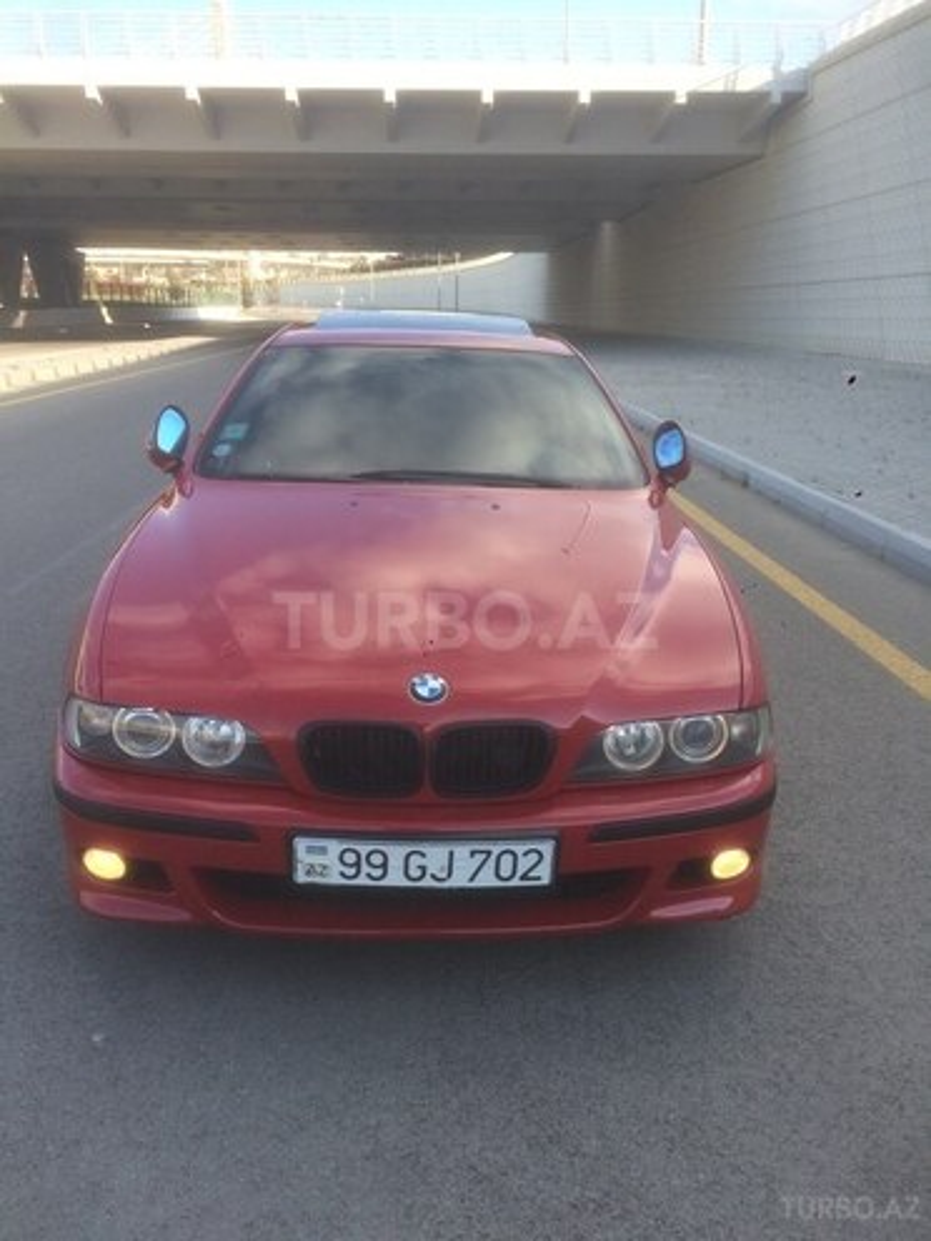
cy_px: 620
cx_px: 466
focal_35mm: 29
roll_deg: -0.7
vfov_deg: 61.7
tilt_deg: -16.1
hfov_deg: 48.2
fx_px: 1040
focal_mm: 4.15
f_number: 2.2
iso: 32
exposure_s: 1/427
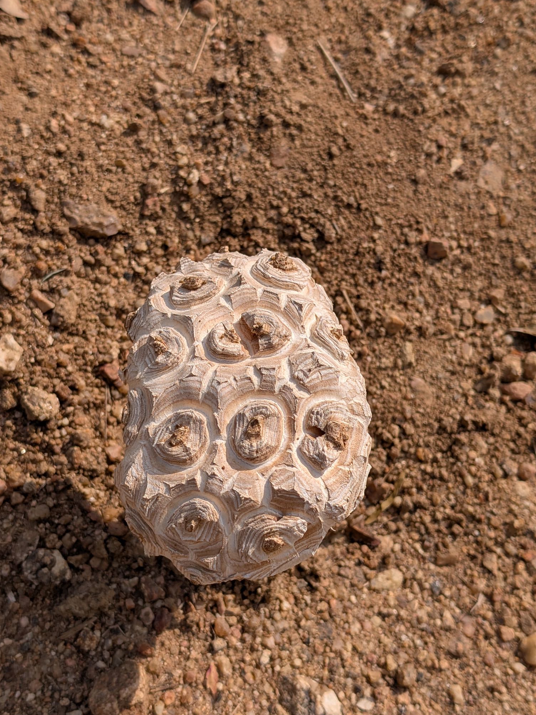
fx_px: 1032
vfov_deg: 38.2
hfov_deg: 29.1
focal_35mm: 50
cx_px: 269
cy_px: 354
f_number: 1.68
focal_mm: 6.9
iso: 18
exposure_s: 1/2370
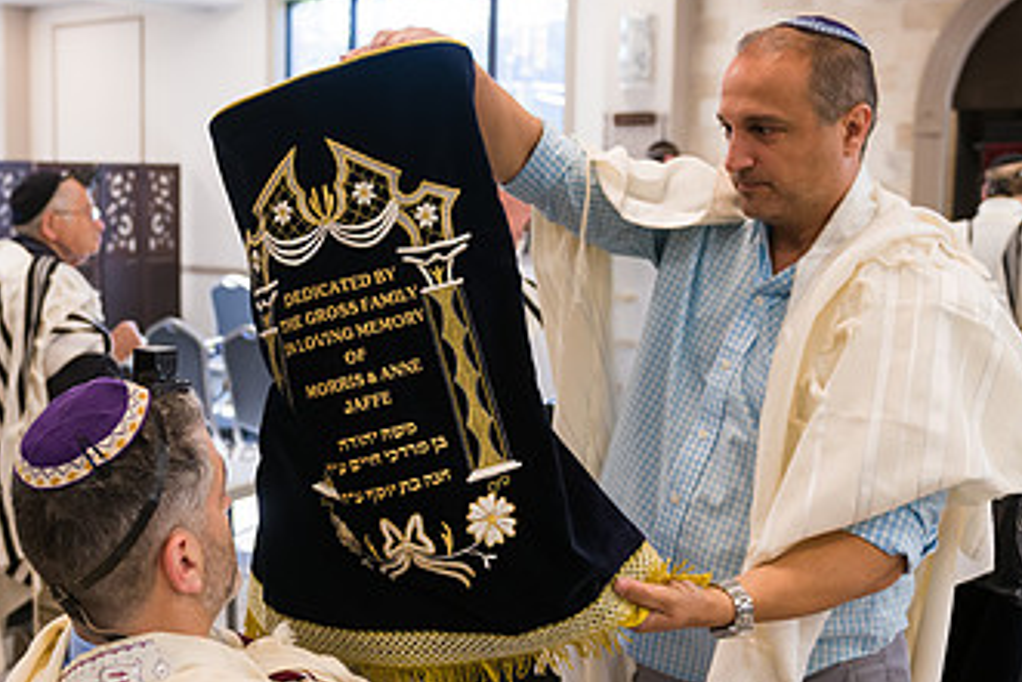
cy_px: 304
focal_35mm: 42
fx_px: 1193
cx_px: 374
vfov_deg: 31.9
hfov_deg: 45.9
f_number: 3.2
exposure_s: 1/125
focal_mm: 24
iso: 400
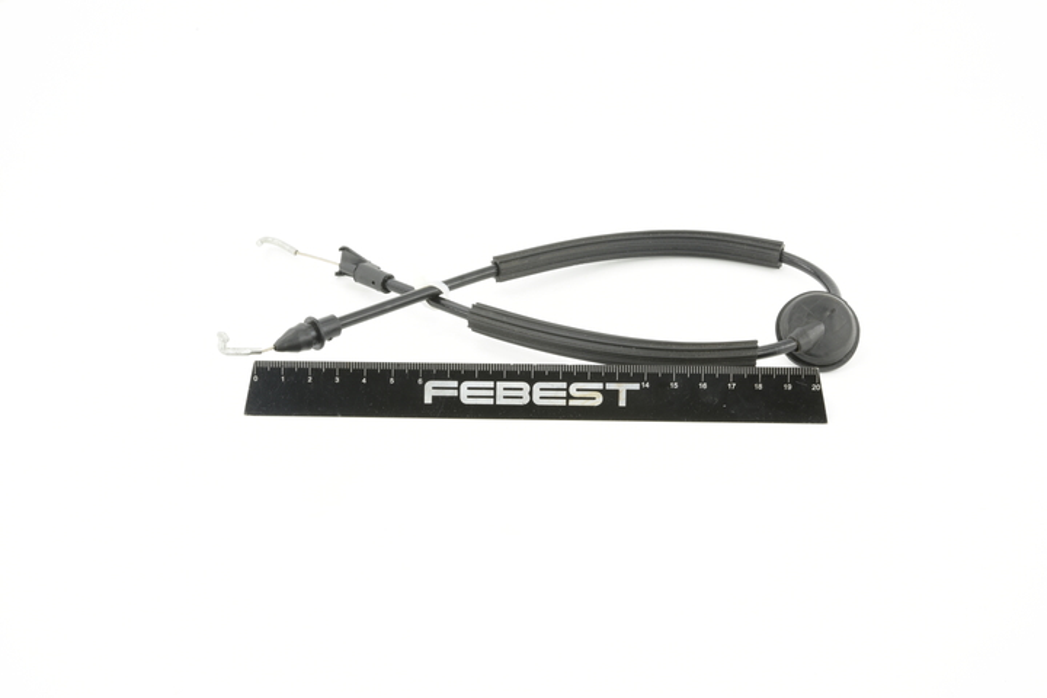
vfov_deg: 22.6
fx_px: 1745
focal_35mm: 60
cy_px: 349
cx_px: 524
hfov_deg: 33.4
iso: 100
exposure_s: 1/2.5
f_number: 29
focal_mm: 60
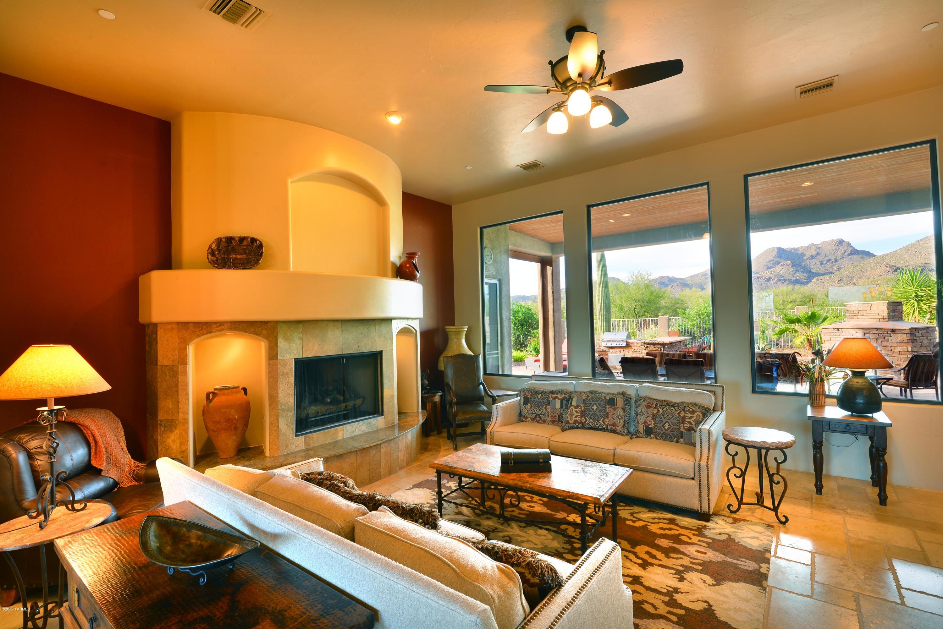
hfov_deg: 96.7
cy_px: 314
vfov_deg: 73.8
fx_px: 419
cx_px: 472
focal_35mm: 16
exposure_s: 1/1.6
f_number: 11
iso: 100
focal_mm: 16
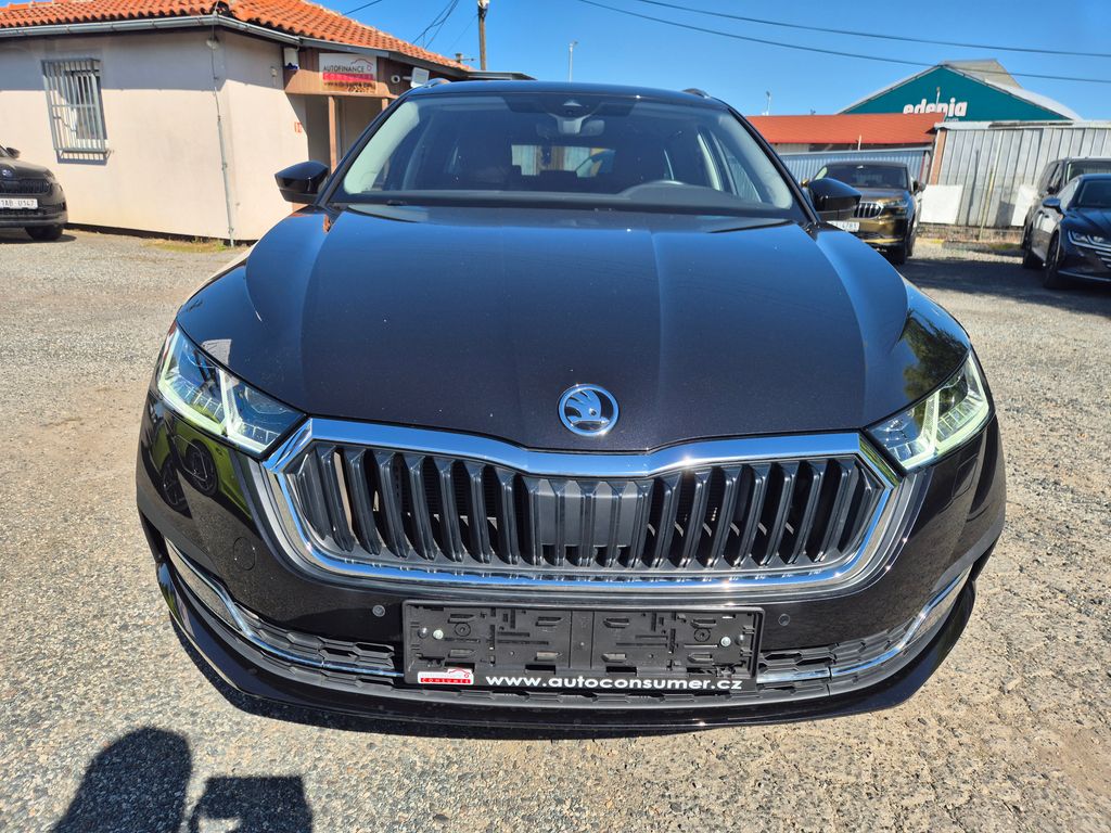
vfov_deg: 58.9
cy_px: 416
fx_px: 738
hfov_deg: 73.9
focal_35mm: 23
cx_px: 556
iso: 25
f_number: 1.8
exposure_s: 1/1536
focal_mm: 5.4
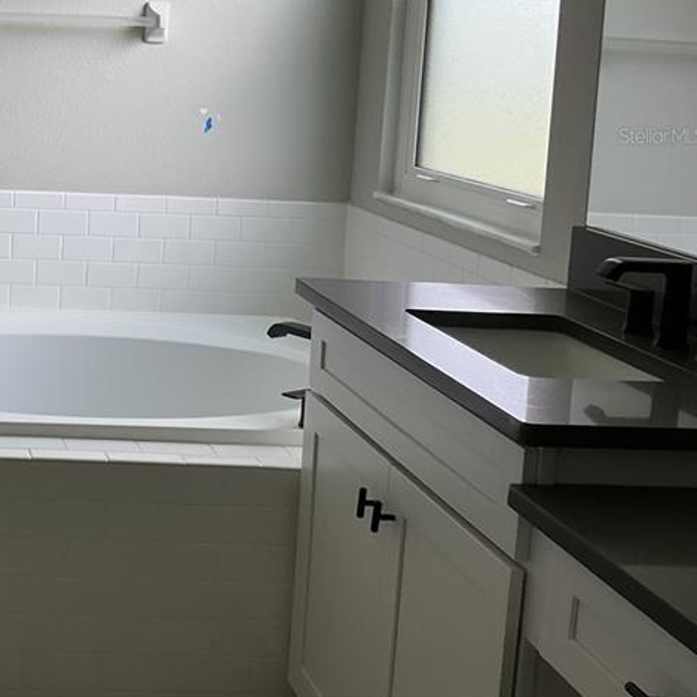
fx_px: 1276
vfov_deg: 29.8
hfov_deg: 28.1
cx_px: -52
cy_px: 135
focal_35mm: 56
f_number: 1.8
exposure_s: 1/60
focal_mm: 3
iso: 40
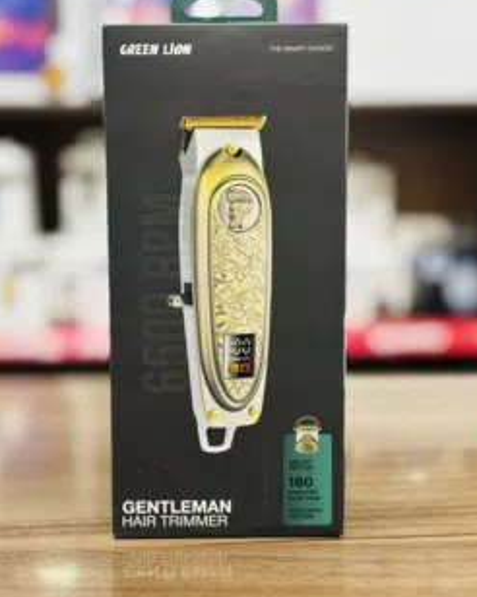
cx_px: 227
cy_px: 240
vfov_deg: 28.7
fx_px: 1166
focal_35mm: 66
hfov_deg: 23.1
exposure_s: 1/50
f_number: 1.6
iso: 64
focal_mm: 5.96
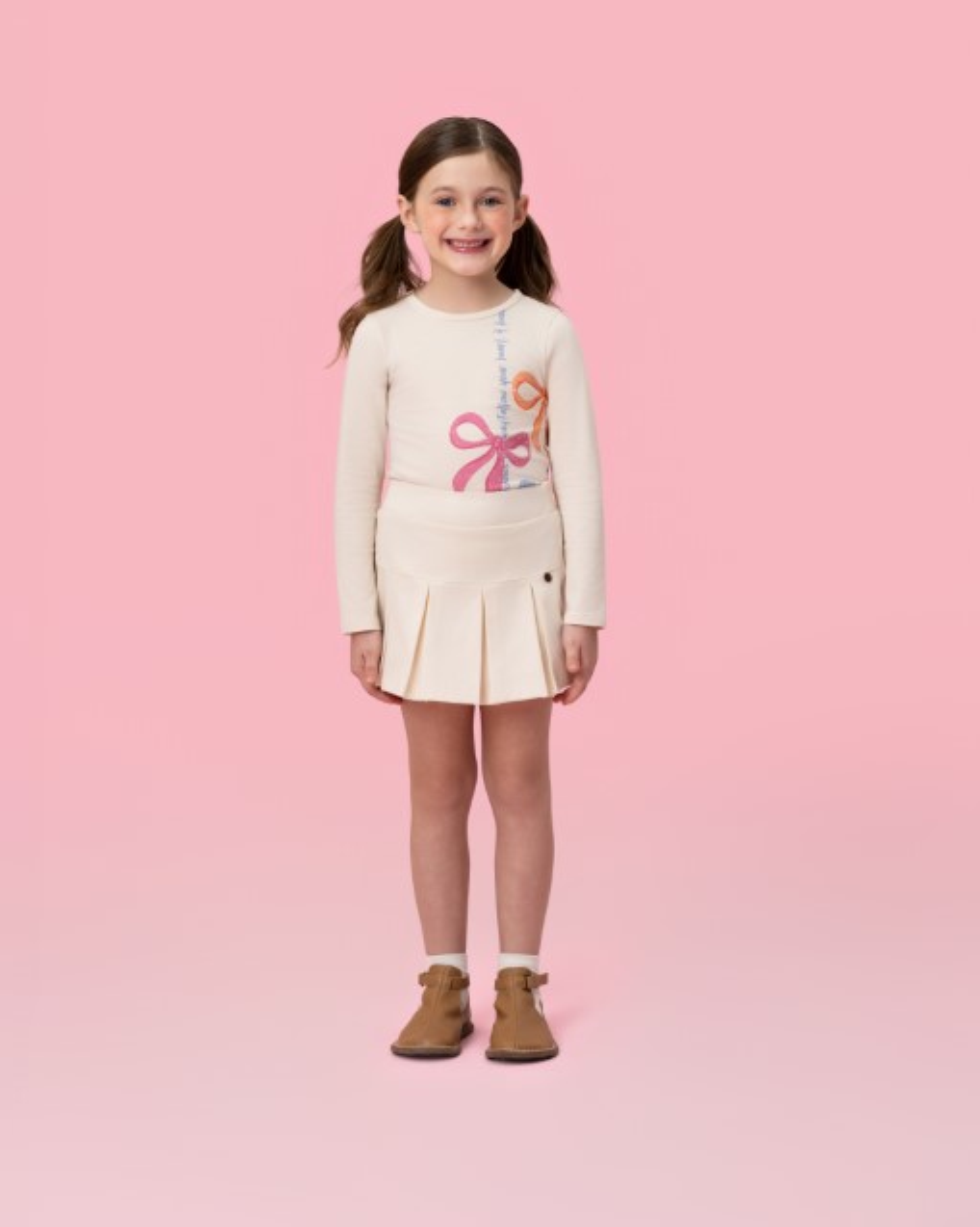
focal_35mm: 77
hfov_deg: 19.9
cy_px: 534
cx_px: 491
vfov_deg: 24.7
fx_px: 2794
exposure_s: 1/125
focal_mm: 68
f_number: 6.3
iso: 100
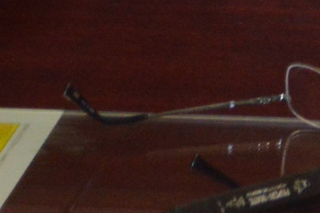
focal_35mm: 350
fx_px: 3109
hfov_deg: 5.5
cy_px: -318
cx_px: 961
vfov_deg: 3.9
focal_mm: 38
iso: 1600
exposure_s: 1/60
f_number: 5
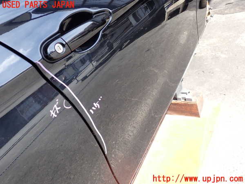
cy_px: 92
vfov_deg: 46.8
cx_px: 122
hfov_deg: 60.0
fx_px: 212
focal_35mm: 30
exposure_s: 1/160
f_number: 3.2
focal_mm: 5.4
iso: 100
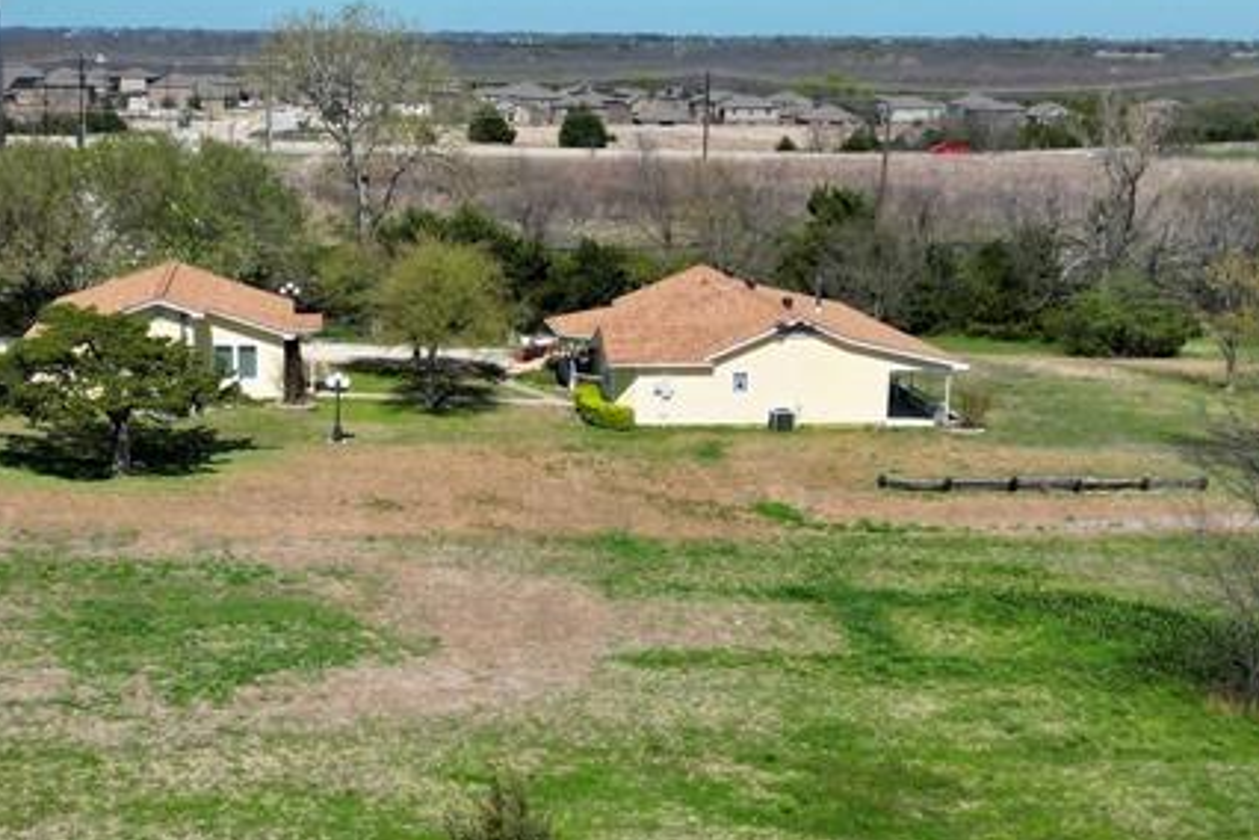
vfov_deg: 22.5
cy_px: 574
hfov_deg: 33.3
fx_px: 2098
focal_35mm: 60
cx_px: 497
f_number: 1.7
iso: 100
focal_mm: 6.72
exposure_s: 1/3000
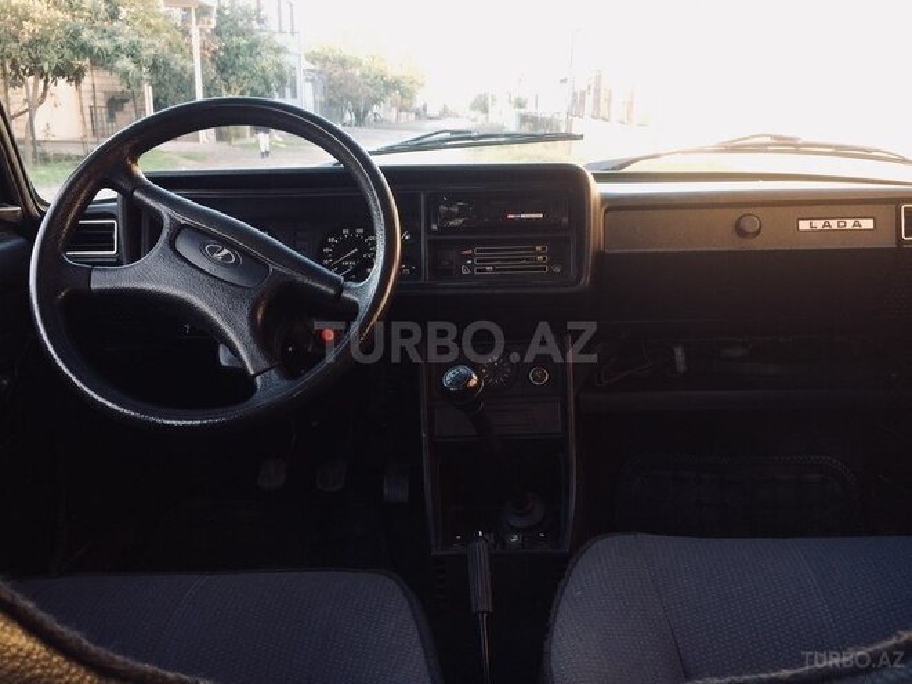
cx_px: 456
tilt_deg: -19.5
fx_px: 764
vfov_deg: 48.2
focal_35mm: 29
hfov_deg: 61.7
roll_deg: -0.2
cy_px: 342
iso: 40
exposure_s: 1/33
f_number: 2.2
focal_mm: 4.15
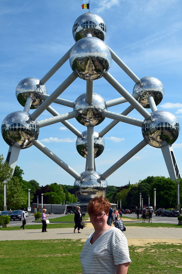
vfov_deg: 51.3
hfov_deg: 35.4
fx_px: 285
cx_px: 91
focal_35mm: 38
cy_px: 137
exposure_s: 1/160
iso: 125
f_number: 9
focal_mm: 25
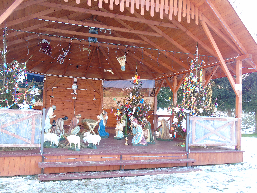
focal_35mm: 34
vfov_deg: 41.8
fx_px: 252
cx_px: 128
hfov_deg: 54.0
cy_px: 96
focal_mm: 6.1
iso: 100
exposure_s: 1/30
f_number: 3.8
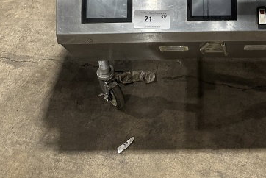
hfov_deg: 34.6
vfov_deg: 20.6
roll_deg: -1.8
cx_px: 209
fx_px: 414
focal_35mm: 56
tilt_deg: -28.1
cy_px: -91
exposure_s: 1/60
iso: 250
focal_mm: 6.86
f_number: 1.78
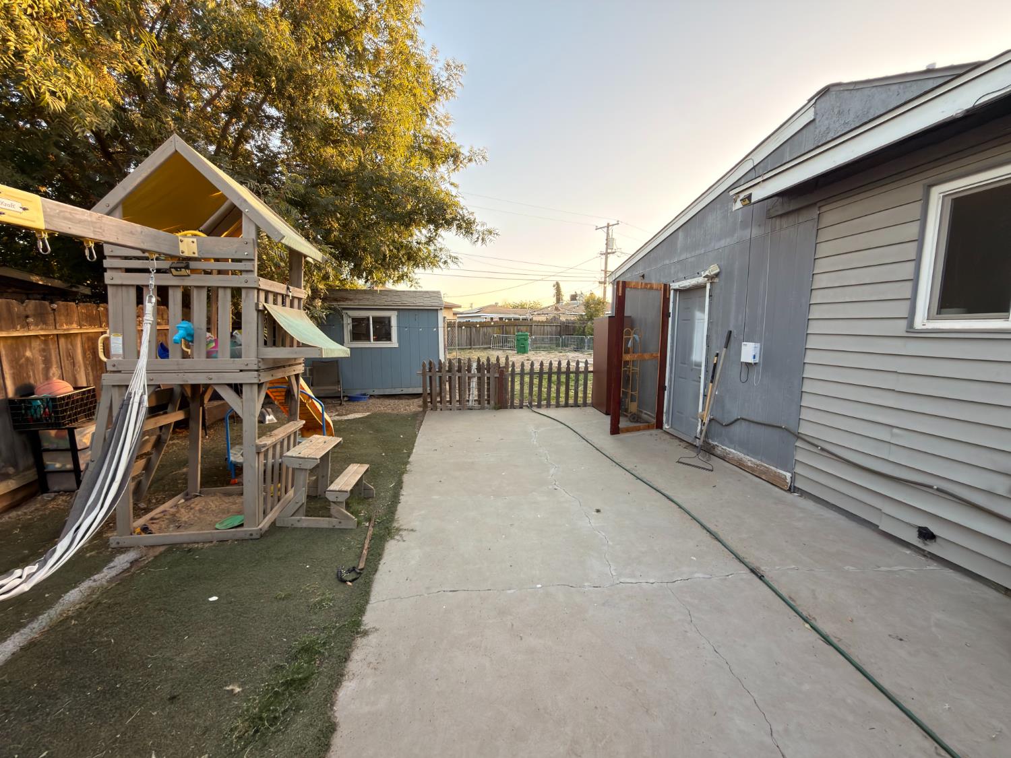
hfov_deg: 102.1
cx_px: 506
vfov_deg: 85.7
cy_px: 379
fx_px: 409
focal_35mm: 14
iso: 50
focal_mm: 2.22
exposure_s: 1/114
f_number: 2.2
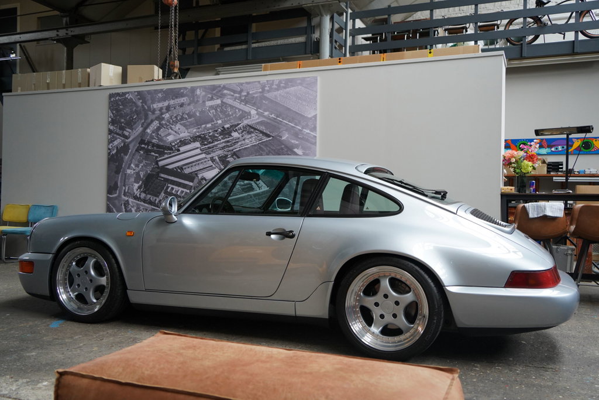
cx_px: 300
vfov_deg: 40.0
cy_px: 200
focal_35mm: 33
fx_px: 549
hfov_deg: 57.2
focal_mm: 33
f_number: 4
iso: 2000
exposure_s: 1/640
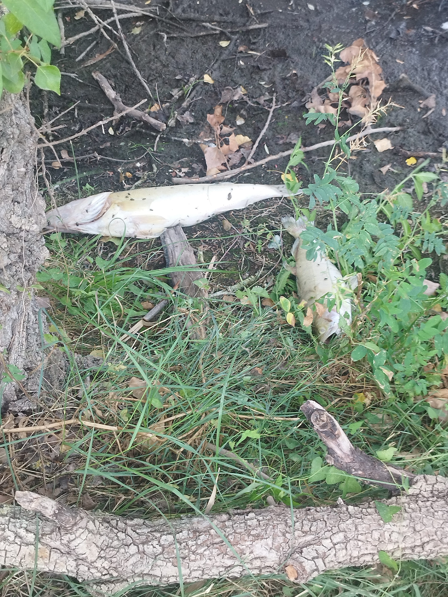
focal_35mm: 24
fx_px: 414
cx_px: 224
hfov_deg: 56.8
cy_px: 298
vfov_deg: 71.6
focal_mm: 5.89
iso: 110
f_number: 1.89
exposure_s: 1/50
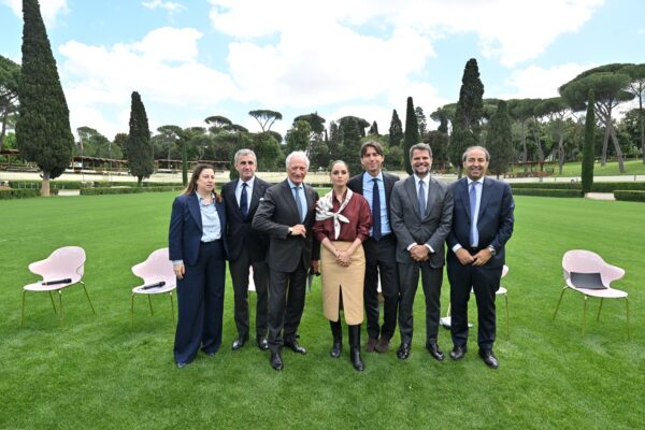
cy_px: 215
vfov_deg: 60.7
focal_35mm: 20
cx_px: 322
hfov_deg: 82.6
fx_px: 367
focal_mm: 20.5
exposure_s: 1/400
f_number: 8
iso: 400
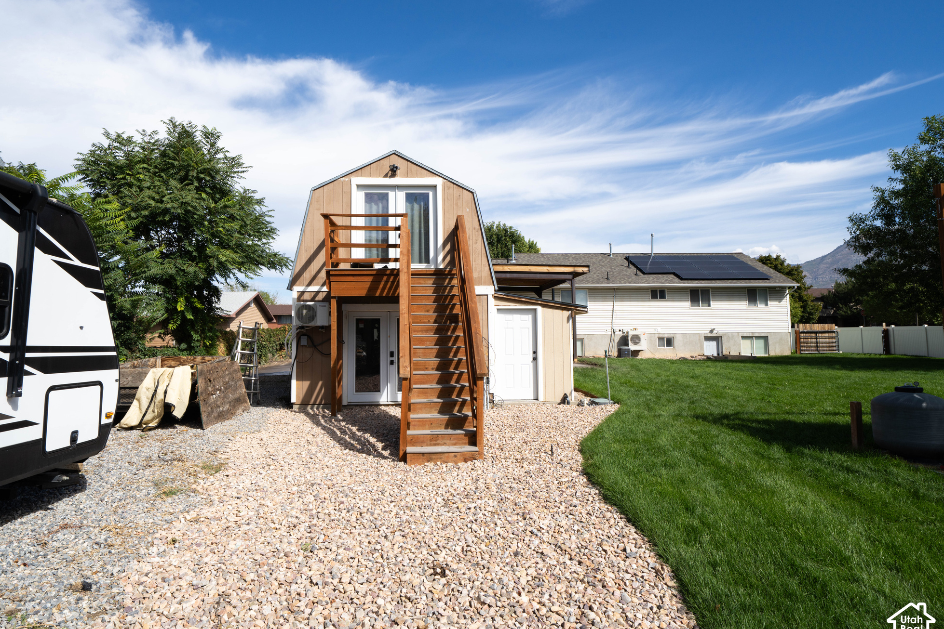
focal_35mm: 20
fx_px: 524
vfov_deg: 61.9
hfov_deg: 83.9
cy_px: 290
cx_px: 457
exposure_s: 1/200
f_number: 11
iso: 160
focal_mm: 17
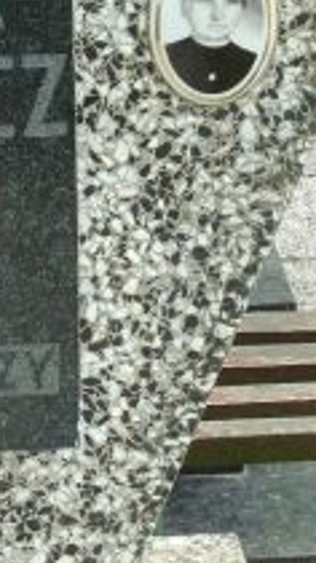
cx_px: -110
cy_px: 257
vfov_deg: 8.3
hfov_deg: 4.7
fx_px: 3861
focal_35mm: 259
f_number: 4.3
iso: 100
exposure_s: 1/50
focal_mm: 17
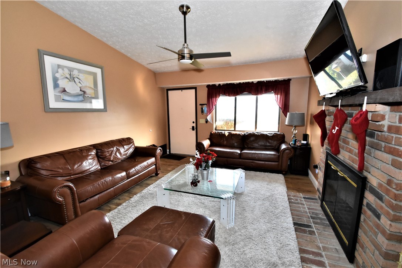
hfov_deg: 100.4
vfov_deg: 77.3
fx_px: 167
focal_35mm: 15
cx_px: 201
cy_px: 134
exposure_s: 1/60
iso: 3600
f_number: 9
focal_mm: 10
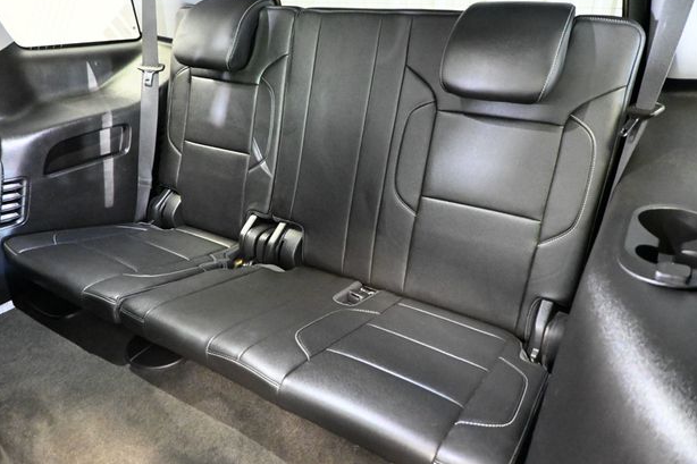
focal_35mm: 25
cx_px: 359
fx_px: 484
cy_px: 225
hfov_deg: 71.5
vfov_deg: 51.3
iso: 12800
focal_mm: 16
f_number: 3.5
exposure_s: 1/13
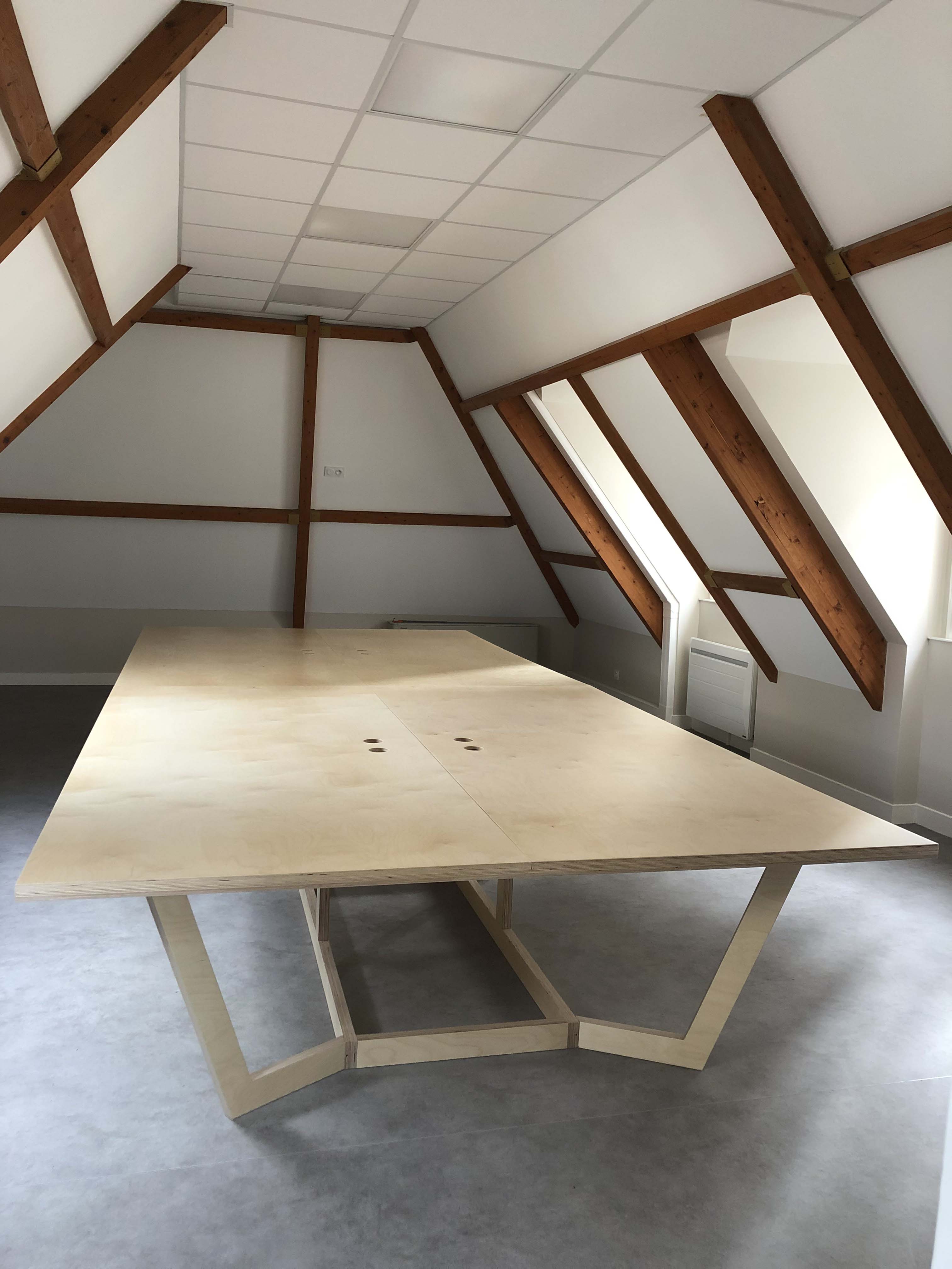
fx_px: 1027
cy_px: 634
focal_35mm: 28
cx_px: 476
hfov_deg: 49.7
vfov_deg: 63.4
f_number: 1.8
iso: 40
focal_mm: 4
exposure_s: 1/20
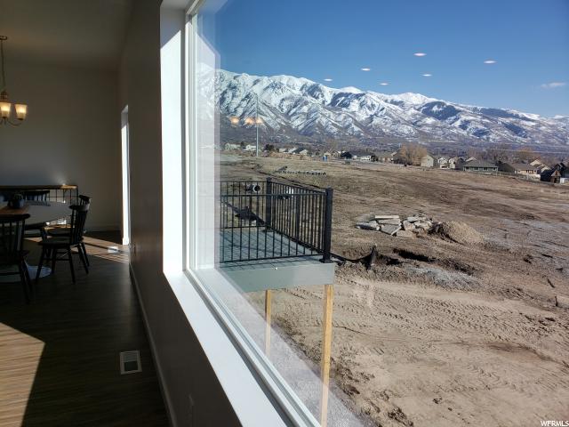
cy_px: 214
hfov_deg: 67.3
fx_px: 427
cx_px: 284
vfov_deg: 53.1
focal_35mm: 26
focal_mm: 4.3
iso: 50
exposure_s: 1/1423
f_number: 2.4
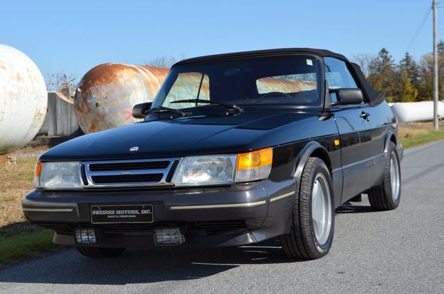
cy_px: 147
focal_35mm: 66
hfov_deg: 30.6
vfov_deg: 20.5
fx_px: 812
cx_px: 222
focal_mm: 44
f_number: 8
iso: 100
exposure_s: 1/250
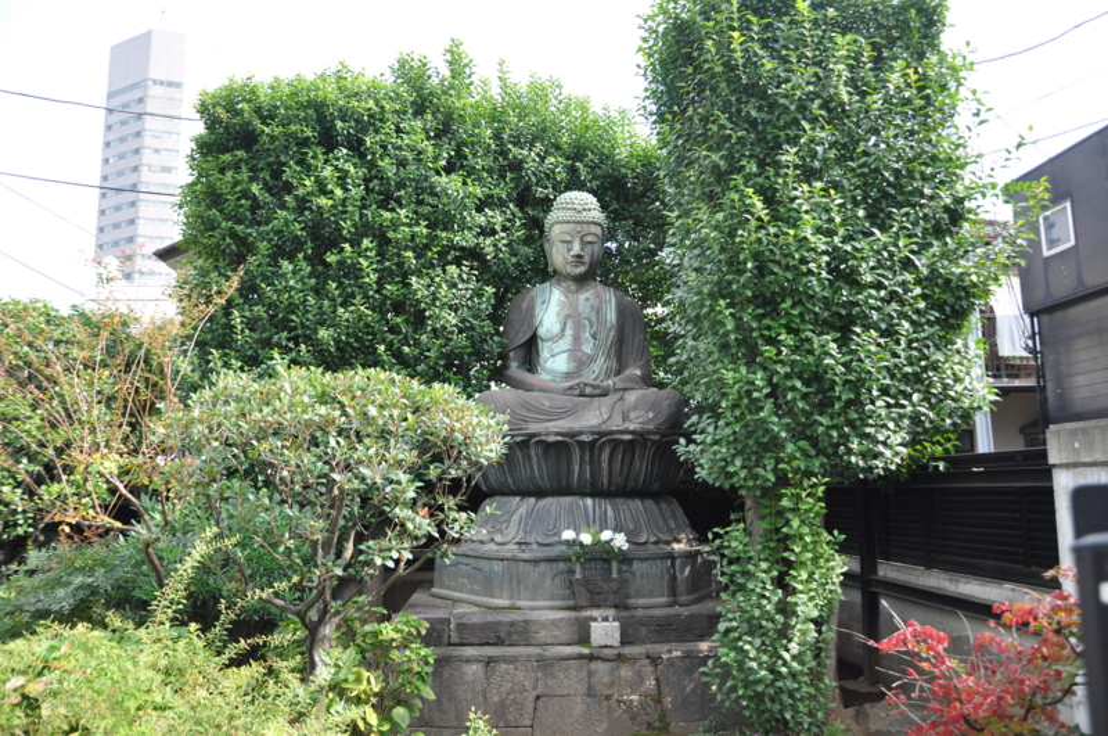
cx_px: 554
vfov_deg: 47.8
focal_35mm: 27
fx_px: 830
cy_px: 368
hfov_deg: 67.5
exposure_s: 1/640
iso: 400
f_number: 3.5
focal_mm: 18
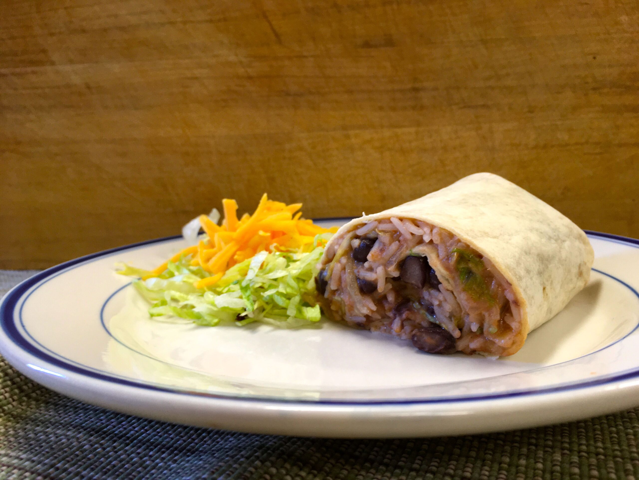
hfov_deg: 61.7
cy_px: 240
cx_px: 320
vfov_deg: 48.2
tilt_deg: -9.8
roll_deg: +2.7
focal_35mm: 29
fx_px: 535
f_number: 2.2
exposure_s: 1/30
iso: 40
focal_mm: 4.15
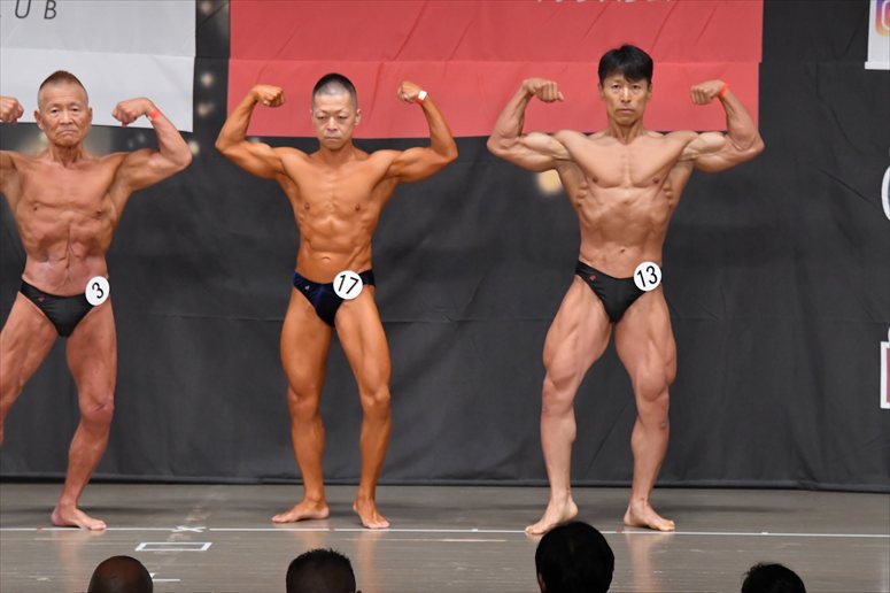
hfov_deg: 9.5
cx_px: 445
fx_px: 5362
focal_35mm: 217
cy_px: 296
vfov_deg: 6.3
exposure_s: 1/400
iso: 5000
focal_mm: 145
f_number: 5.6
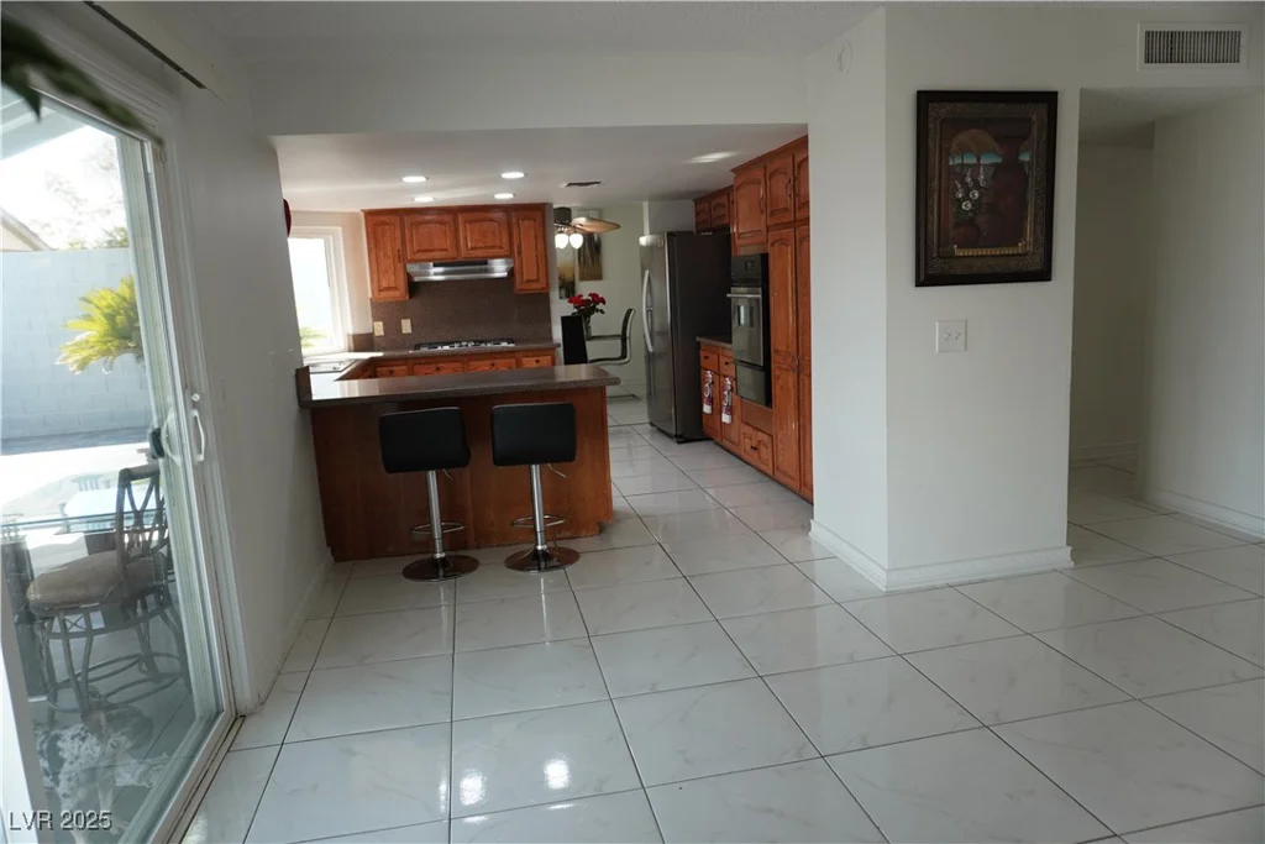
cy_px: 422
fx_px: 843
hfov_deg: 73.7
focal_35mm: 24
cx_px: 632
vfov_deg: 53.1
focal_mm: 16
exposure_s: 1/160
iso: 400
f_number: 4
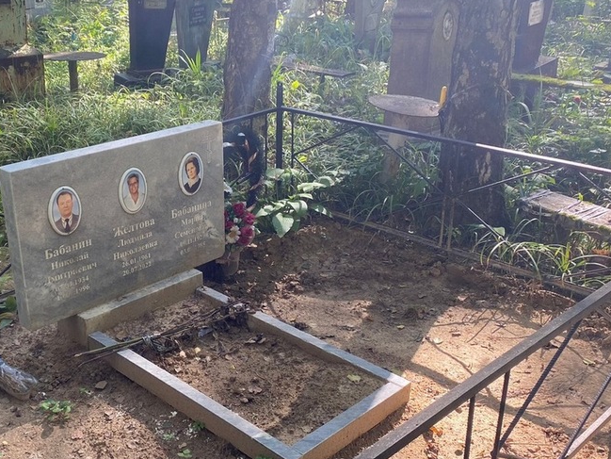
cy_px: 247
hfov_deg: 45.1
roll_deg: +1.1
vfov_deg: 35.1
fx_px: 724
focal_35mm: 41
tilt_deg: -23.6
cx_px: 207
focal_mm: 4.25
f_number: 1.8
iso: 32
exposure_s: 1/152
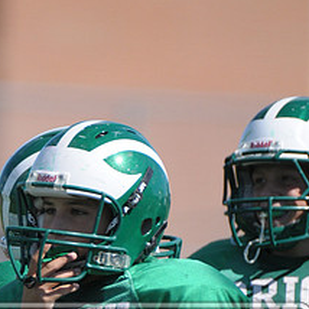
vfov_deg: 1.3
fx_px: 13937
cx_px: 108
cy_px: 370
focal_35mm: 1380
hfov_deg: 1.3
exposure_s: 1/4000
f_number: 4
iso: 640
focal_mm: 400
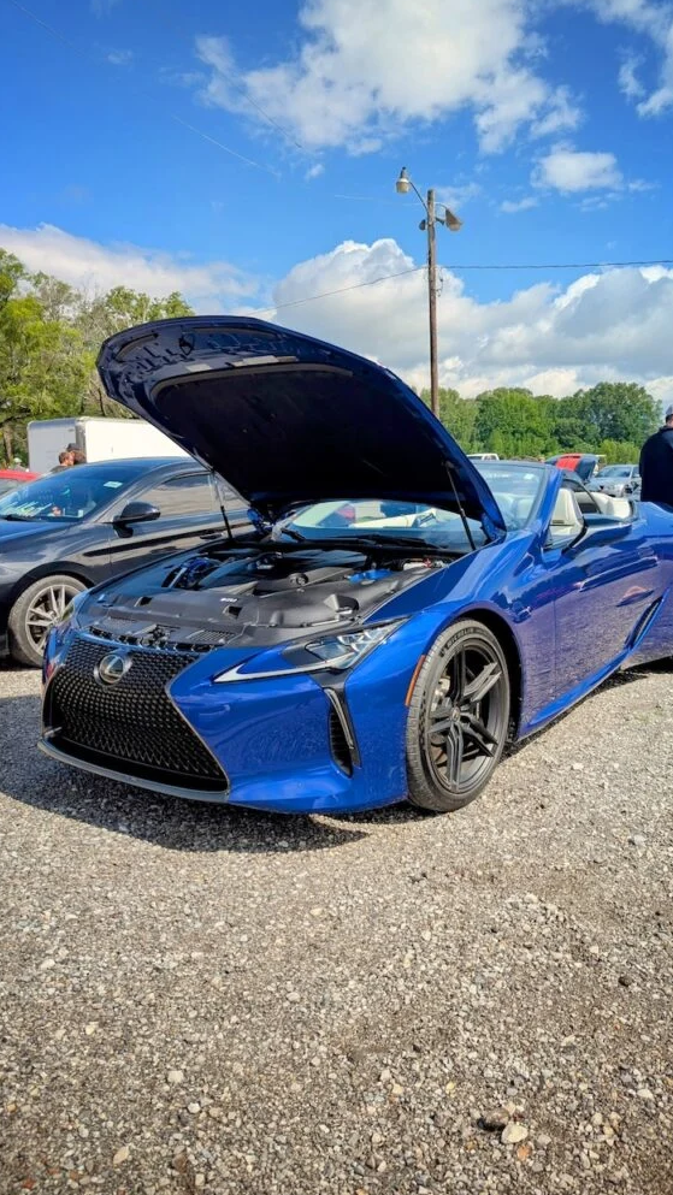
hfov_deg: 42.9
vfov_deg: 69.8
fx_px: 856
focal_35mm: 27
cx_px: 365
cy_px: 607
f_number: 1.85
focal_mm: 6.81
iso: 44
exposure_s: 1/833
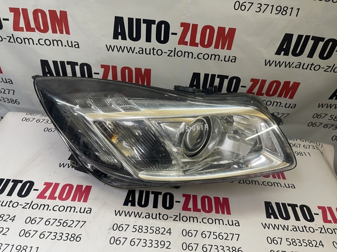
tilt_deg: -40.9
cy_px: 126
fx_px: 243
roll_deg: -6.5
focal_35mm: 25
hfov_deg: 69.4
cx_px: 168
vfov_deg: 54.8
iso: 125
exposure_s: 1/93
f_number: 1.6
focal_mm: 5.1
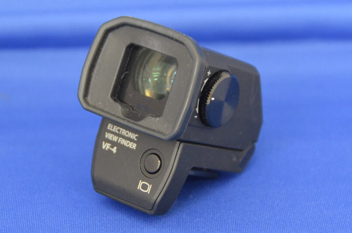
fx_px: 1841
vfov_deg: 7.2
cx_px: 175
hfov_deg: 10.9
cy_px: 108
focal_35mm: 189
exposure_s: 1/25
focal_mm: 85
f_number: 5.6
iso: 1600
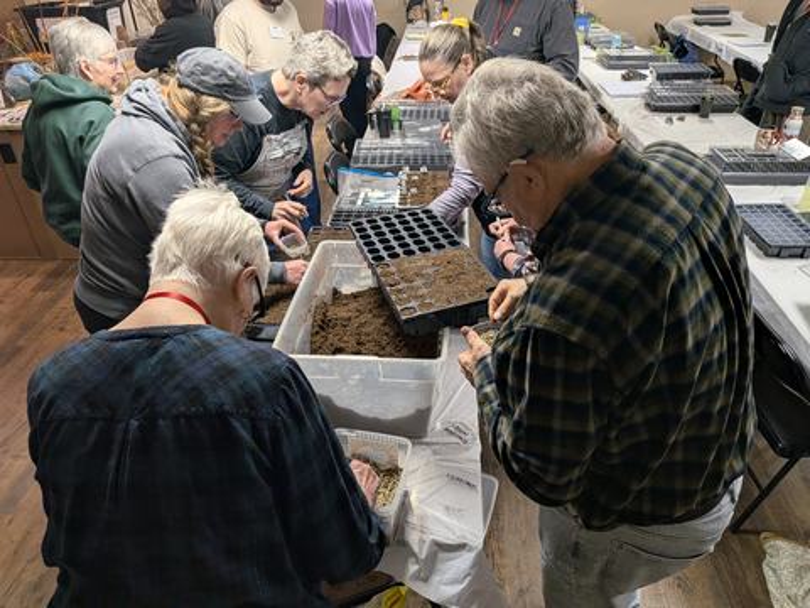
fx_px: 562
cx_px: 405
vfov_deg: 56.8
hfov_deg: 71.6
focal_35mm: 24
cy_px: 304
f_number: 1.7
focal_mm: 4.53
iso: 205
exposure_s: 1/120
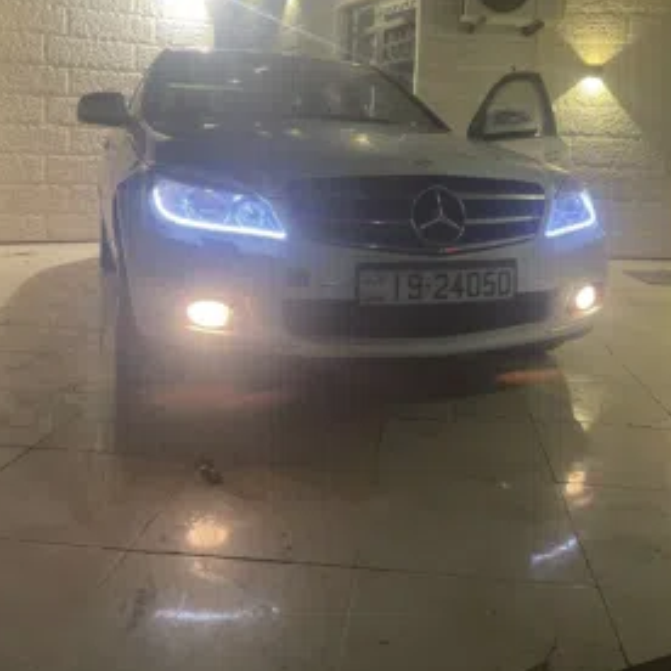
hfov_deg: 51.1
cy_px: 238
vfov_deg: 50.4
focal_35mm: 32
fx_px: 702
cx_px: 345
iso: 320
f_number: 1.6
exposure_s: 1/50
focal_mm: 5.1
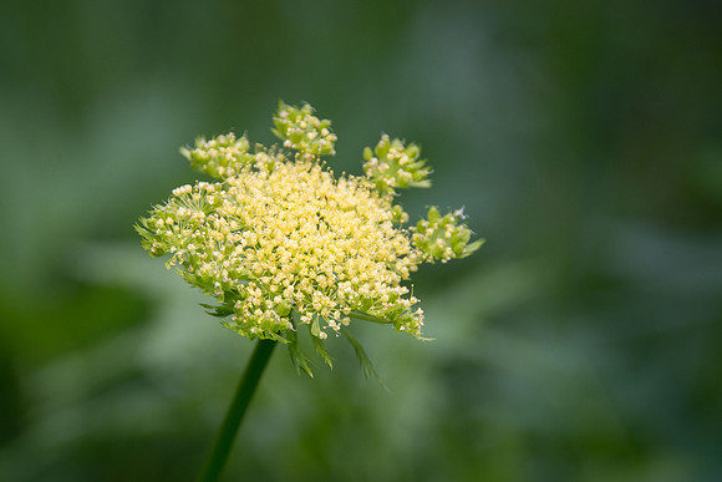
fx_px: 8512
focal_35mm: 424
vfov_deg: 3.2
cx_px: 344
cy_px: 284
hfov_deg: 4.9
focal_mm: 300
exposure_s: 1/400
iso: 500
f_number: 5.6
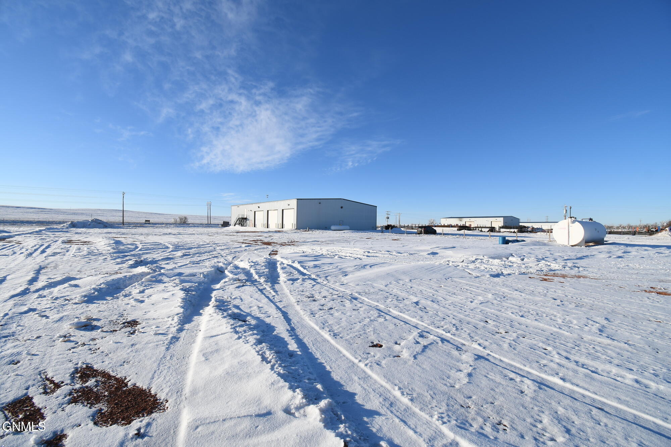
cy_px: 224
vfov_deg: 77.3
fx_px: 280
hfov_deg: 100.4
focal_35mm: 15
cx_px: 336
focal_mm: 10
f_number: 8
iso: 100
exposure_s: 1/400
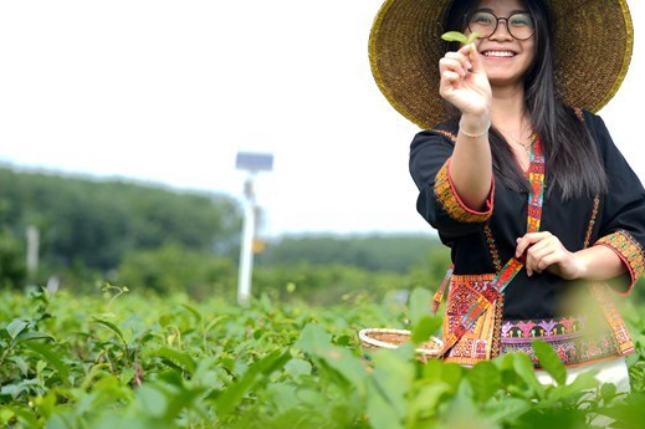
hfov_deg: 18.8
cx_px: 476
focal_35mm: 108
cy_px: 145
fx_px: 1933
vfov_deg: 12.6
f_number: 2.8
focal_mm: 70
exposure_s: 1/400
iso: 64
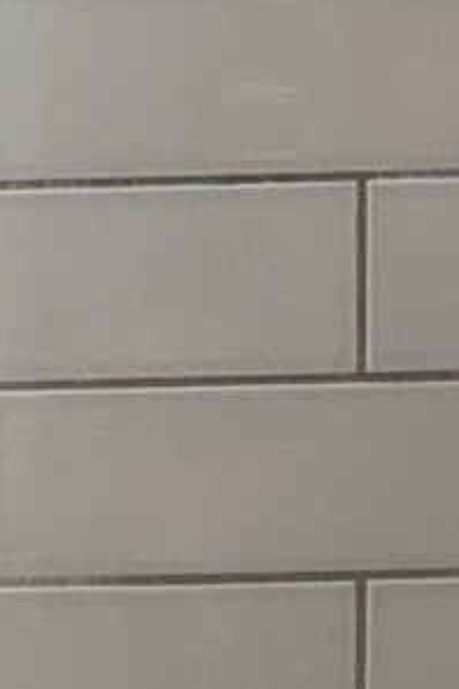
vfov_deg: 10.5
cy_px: 1166
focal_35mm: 187
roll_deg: +2.2
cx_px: -40
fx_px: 3580
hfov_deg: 7.3
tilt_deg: -7.4
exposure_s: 1/120
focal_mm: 5.96
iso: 100
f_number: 1.6
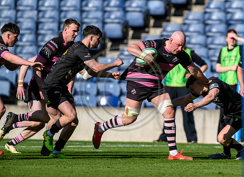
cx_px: 174
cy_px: 86
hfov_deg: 2.5
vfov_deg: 1.8
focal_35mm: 788
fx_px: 5490
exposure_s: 1/20000
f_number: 4
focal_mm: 560
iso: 3200
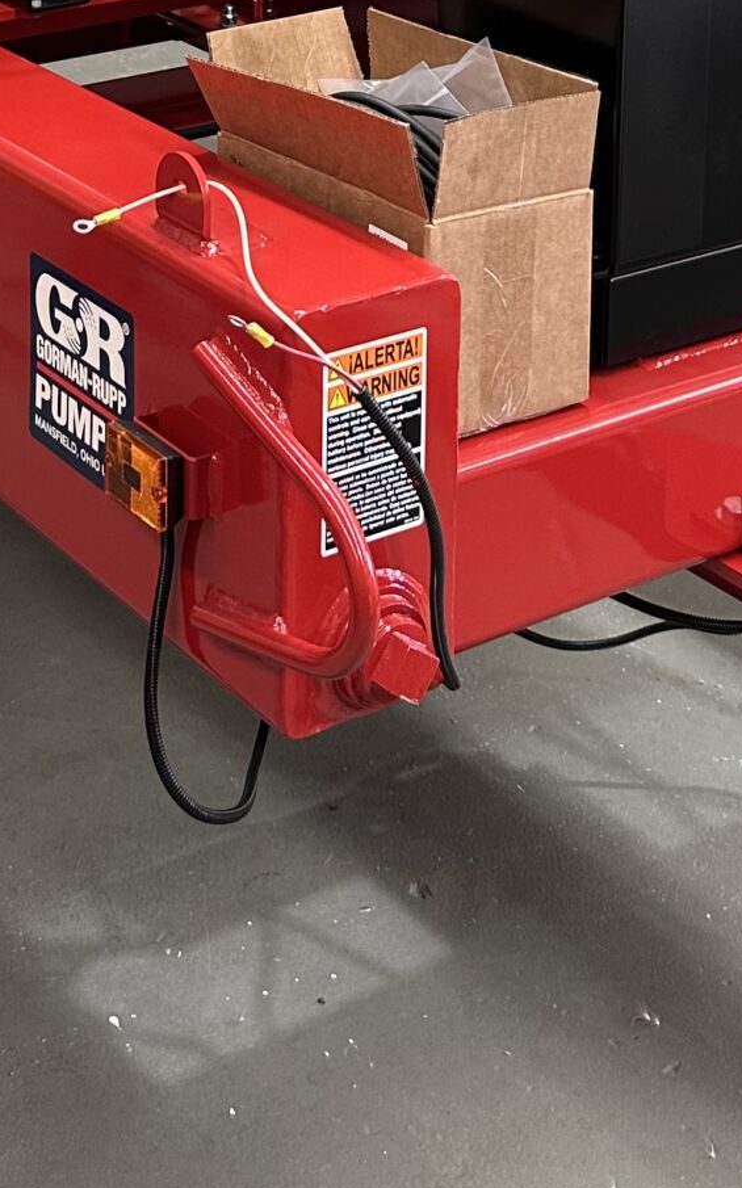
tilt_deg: -9.6
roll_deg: -0.5
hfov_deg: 17.9
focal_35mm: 72
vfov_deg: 25.5
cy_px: -256
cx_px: 126
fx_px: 2331
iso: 160
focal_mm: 6.86
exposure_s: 1/121
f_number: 1.78
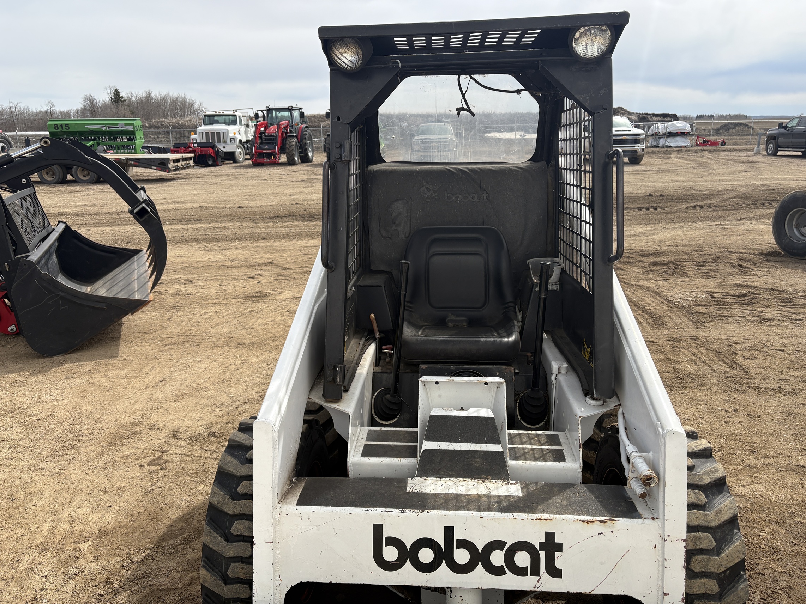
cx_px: 403
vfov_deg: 53.1
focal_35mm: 26
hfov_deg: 67.3
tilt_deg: -14.5
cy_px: 302
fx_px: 605
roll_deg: +0.6
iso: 50
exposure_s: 1/3125
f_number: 1.6
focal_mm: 5.96
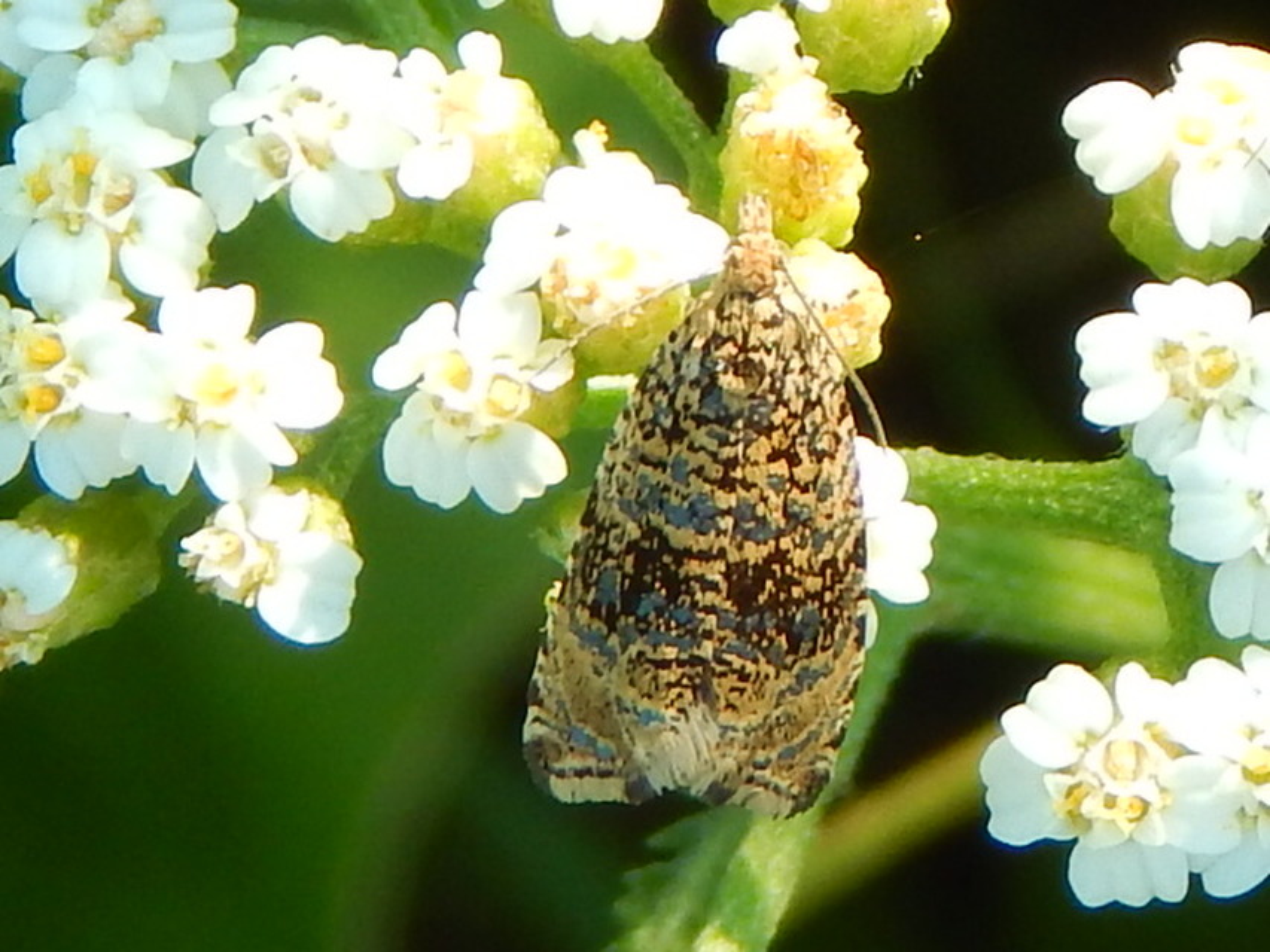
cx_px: 635
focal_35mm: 131
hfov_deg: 15.1
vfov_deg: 11.3
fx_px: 4807
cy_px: 476
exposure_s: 1/160
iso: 125
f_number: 4.8
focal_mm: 23.4
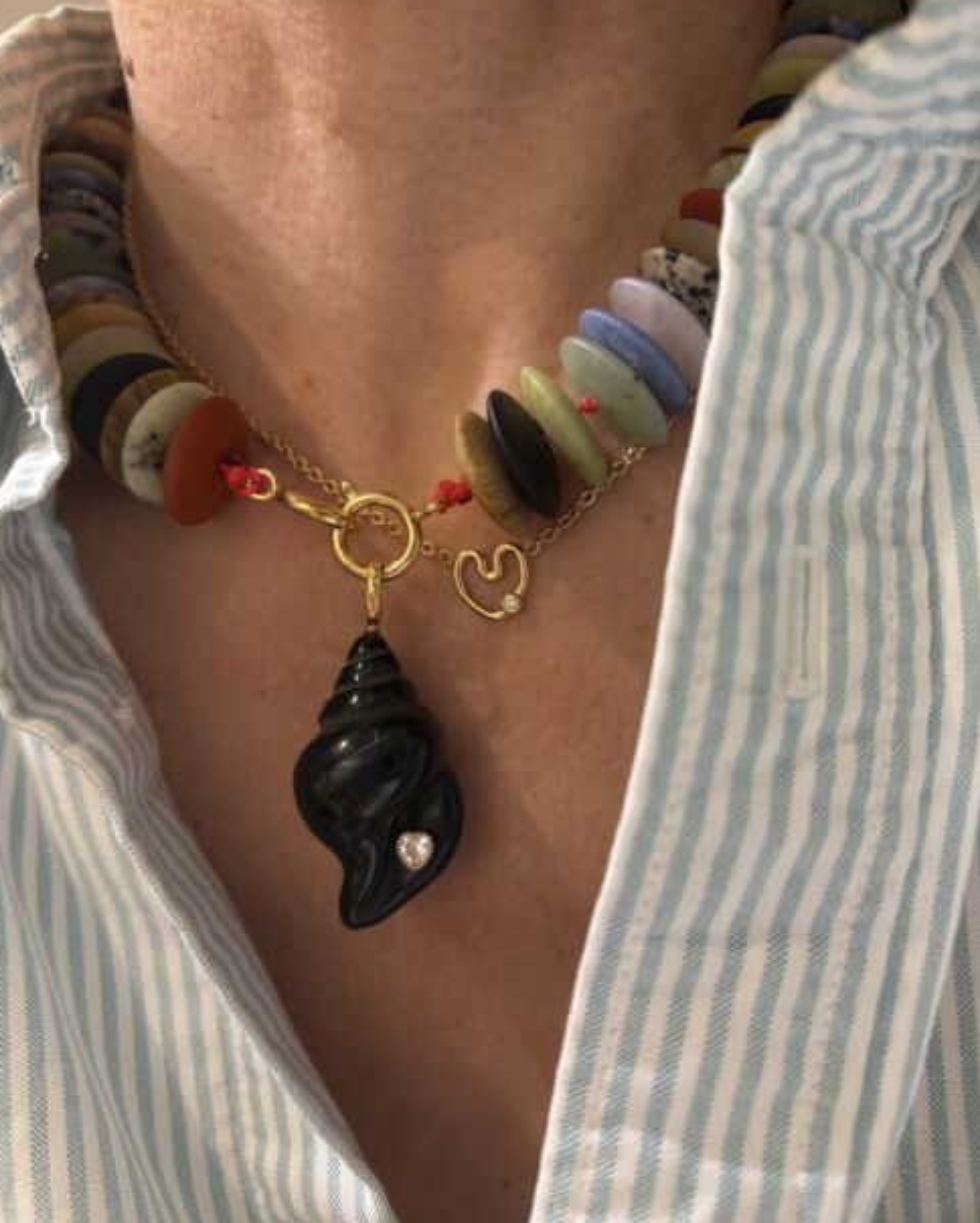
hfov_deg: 51.6
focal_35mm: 28
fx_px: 1014
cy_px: 588
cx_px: 492
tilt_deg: -2.3
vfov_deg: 62.2
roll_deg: +3.0
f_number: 1.6
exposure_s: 1/50
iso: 125
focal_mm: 5.96
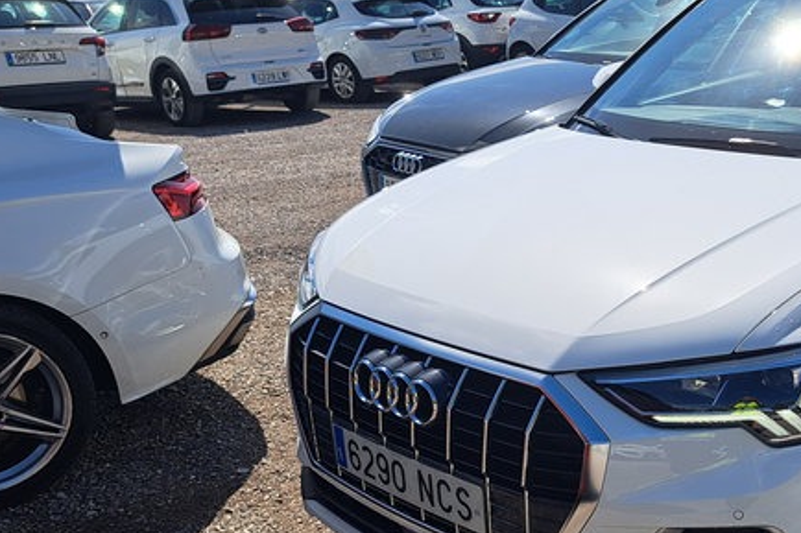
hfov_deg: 41.0
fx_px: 1023
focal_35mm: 46
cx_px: 640
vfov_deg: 29.0
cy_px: 363
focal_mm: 5.23
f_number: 1.8
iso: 50
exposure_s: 1/2041
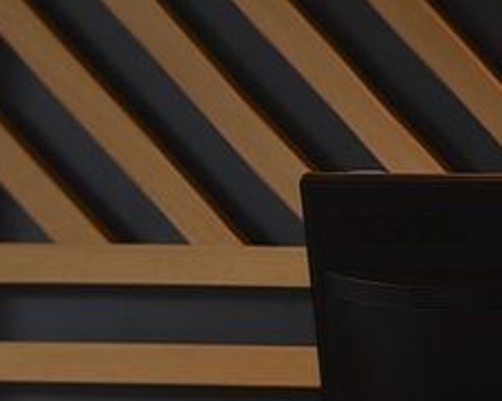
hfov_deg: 3.2
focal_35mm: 591
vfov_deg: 2.6
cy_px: 514
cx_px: -1118
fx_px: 8773
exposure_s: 1/20
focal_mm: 70
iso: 100
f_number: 2.8
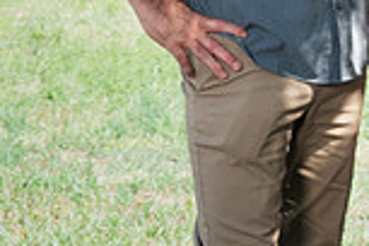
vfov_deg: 7.6
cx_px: 523
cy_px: -174
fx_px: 1814
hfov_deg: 11.2
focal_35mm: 177
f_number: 7.1
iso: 250
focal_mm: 46
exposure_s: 1/200
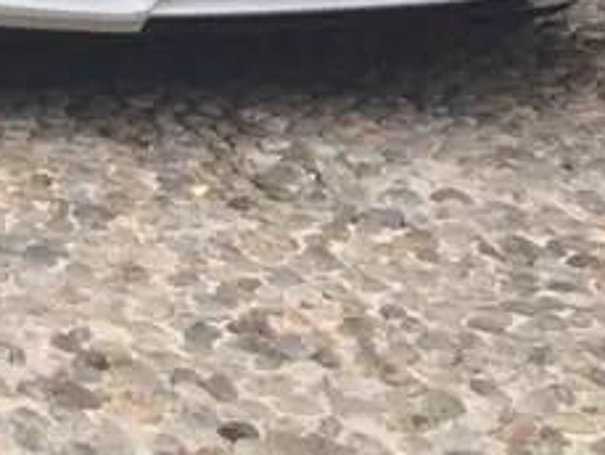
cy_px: -471
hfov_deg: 11.2
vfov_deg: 9.1
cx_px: -777
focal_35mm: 152
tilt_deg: -5.8
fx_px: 2658
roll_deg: +0.2
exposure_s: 1/373
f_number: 2.2
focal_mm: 4.15
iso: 32
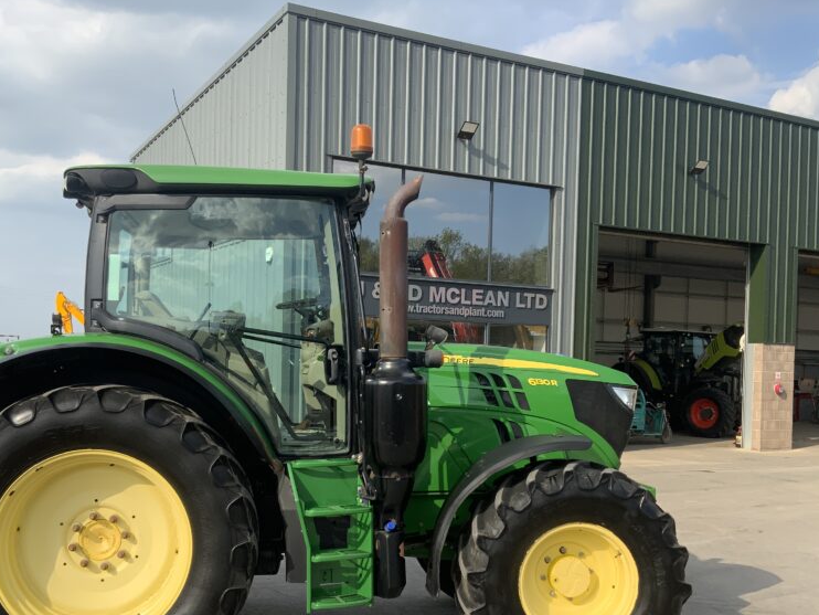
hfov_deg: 46.8
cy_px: 385
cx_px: 389
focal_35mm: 40
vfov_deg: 35.8
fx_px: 947
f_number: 1.8
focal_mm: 3
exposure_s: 1/1221
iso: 16
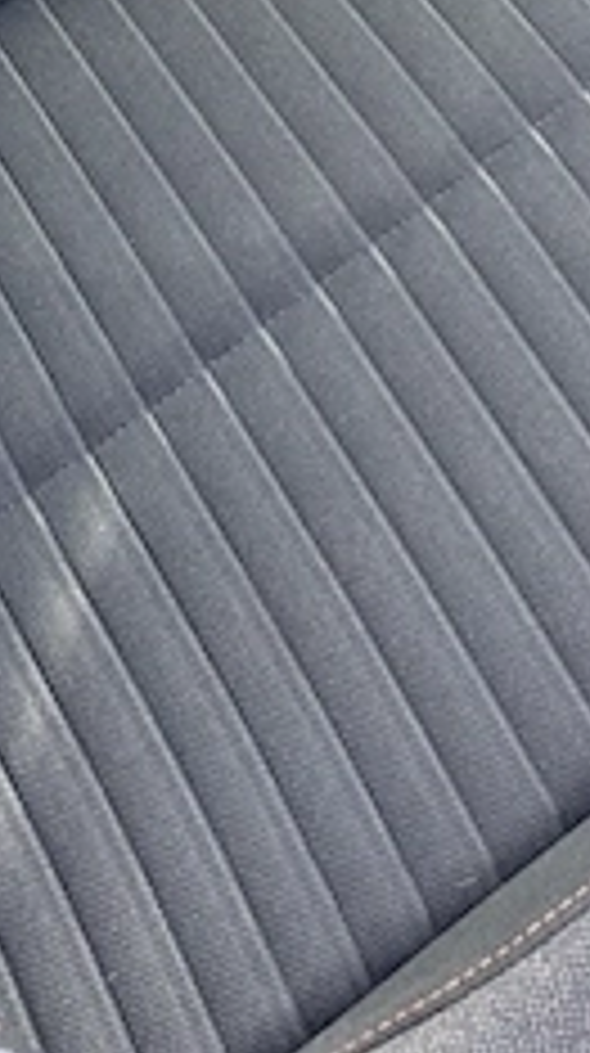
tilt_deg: -34.6
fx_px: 2708
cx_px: 477
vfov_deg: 18.4
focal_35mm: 97
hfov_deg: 12.4
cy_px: -698
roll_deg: -2.0
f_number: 1.6
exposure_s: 1/121
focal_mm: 4.2
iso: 50
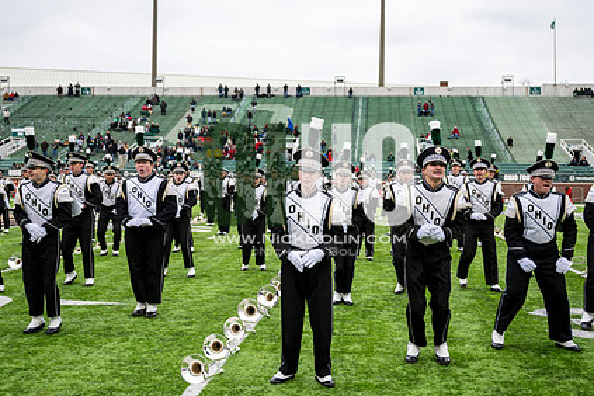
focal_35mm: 48
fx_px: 792
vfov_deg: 28.1
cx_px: 309
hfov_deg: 41.1
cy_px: 189
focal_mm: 35
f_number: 2.8
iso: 100
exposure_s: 1/500
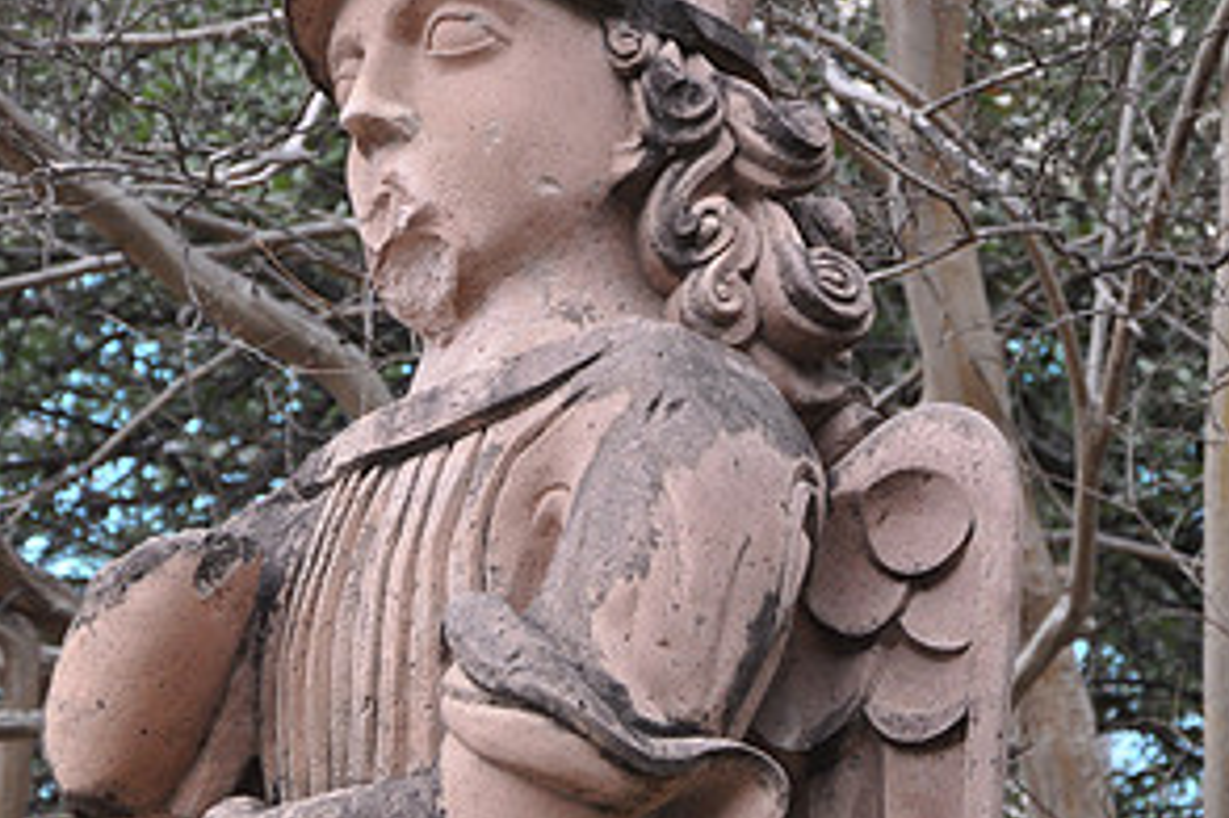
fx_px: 6278
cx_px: 642
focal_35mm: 184
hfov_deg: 11.2
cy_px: 388
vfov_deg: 7.5
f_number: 5.3
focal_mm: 62
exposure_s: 1/60
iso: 720
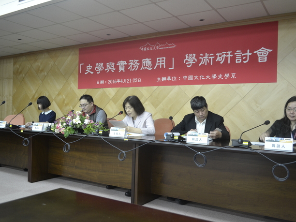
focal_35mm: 33
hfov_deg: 55.4
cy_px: 111
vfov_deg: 42.9
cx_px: 149
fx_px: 282
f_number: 3.8
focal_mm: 20
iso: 400
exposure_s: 1/15
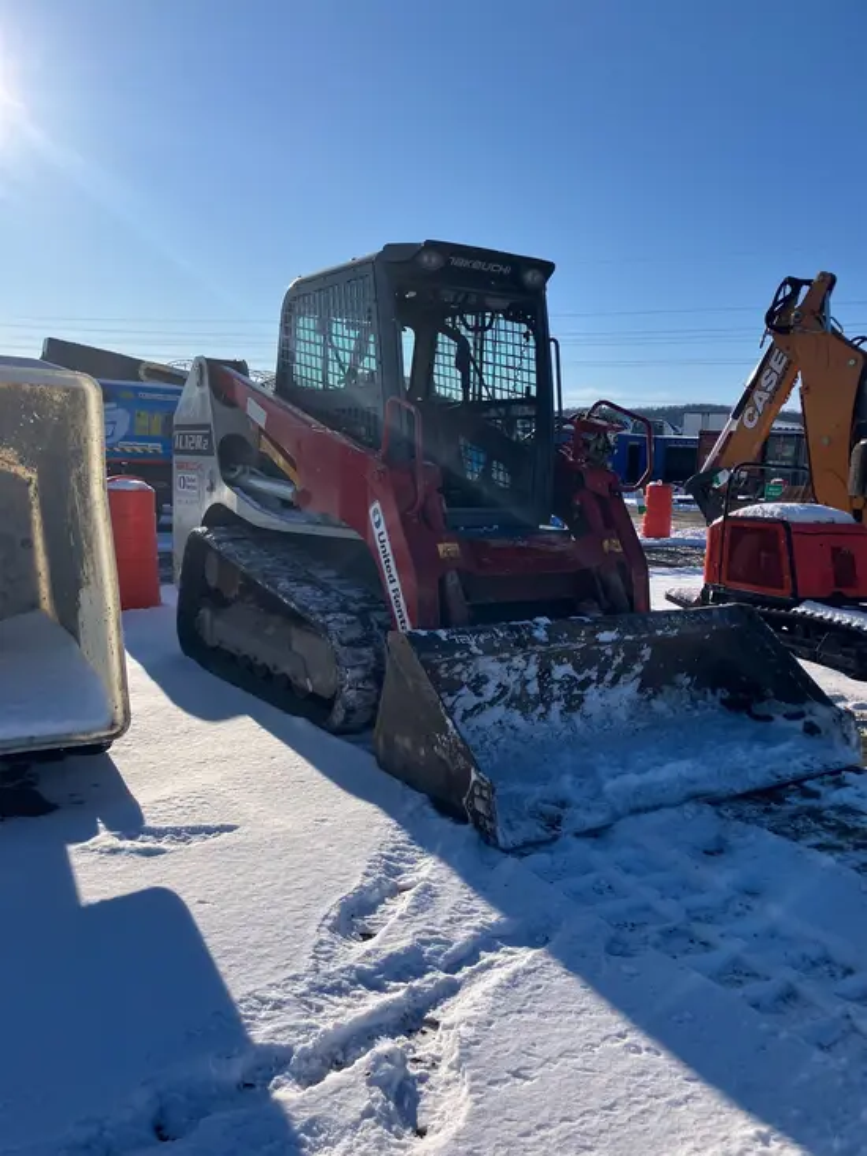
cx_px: 434
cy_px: 578
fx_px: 935
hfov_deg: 49.8
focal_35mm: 28
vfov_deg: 63.4
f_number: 1.8
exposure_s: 1/3472
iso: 32
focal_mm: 3.99
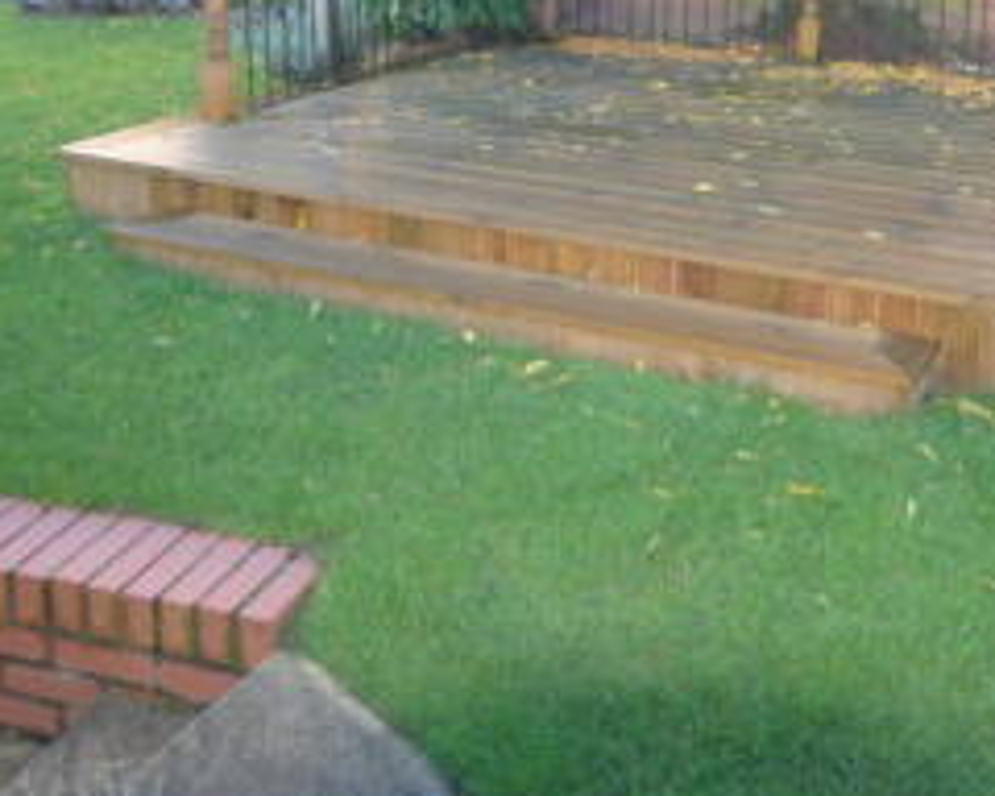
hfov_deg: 39.9
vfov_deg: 31.2
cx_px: 653
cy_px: 73
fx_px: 1355
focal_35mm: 46
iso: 200
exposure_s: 1/60
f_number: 4.5
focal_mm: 12
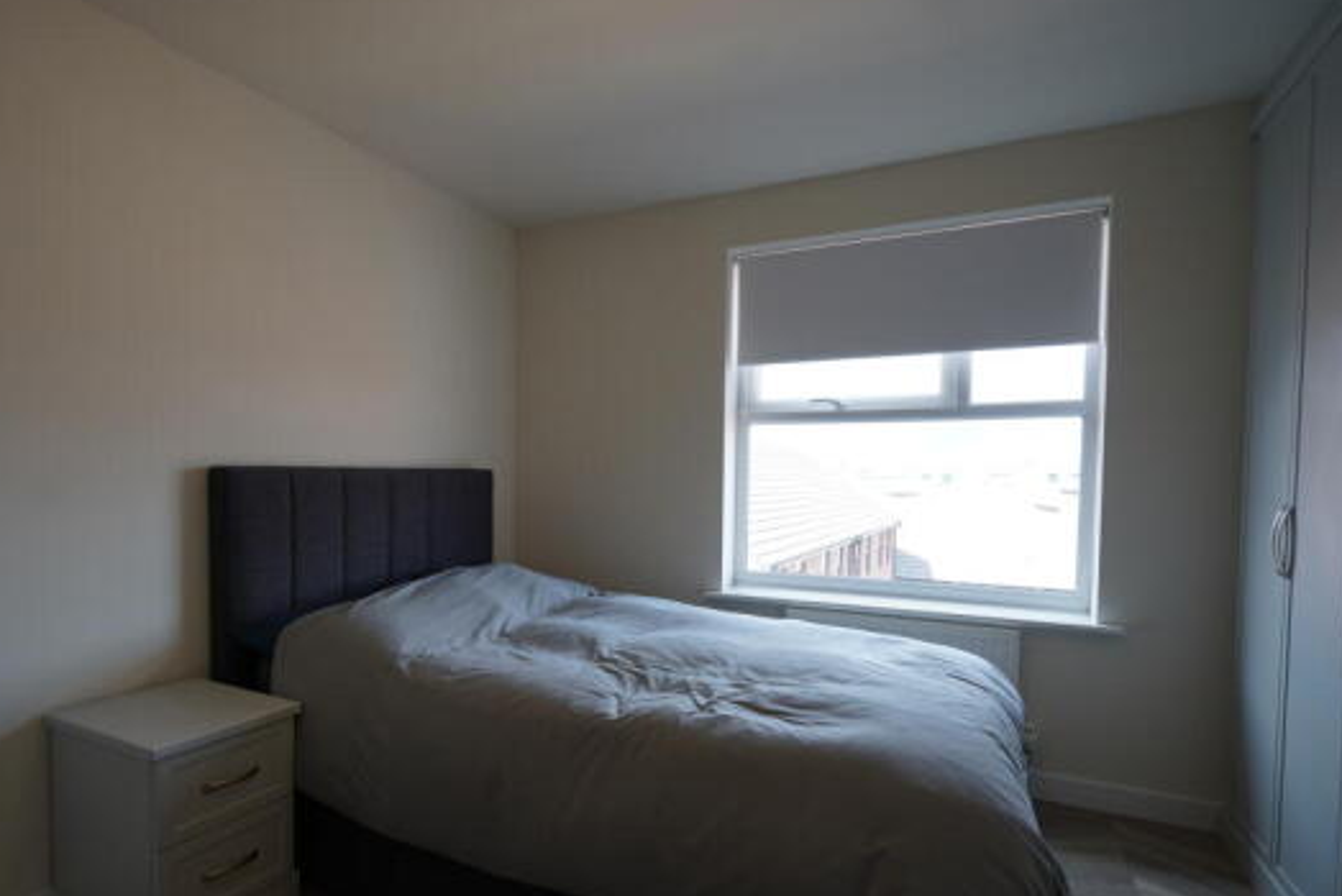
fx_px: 746
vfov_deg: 61.8
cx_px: 552
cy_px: 500
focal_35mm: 20
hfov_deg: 83.1
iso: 125
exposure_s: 1/60
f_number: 4
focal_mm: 16
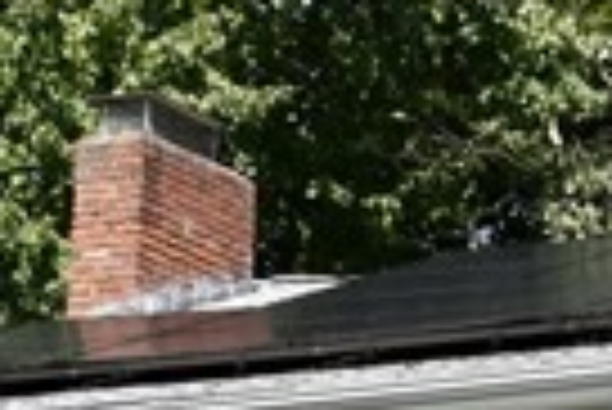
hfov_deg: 5.9
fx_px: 5769
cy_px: 1201
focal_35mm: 339
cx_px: 1422
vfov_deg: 3.9
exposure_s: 1/320
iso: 100
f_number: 9
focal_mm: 30
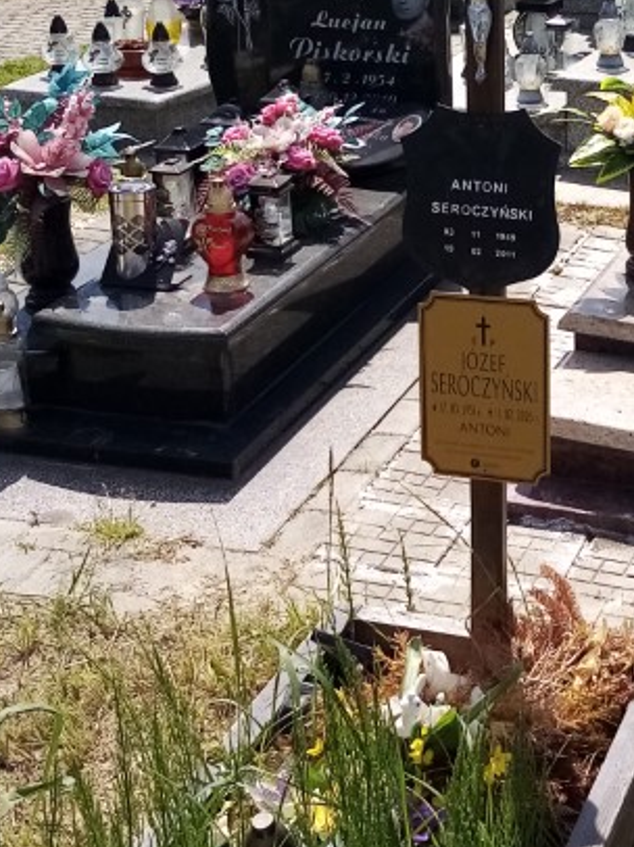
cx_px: 438
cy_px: 244
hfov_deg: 34.7
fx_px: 1002
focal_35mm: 41
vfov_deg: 44.7
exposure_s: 1/1464
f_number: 1.8
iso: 107
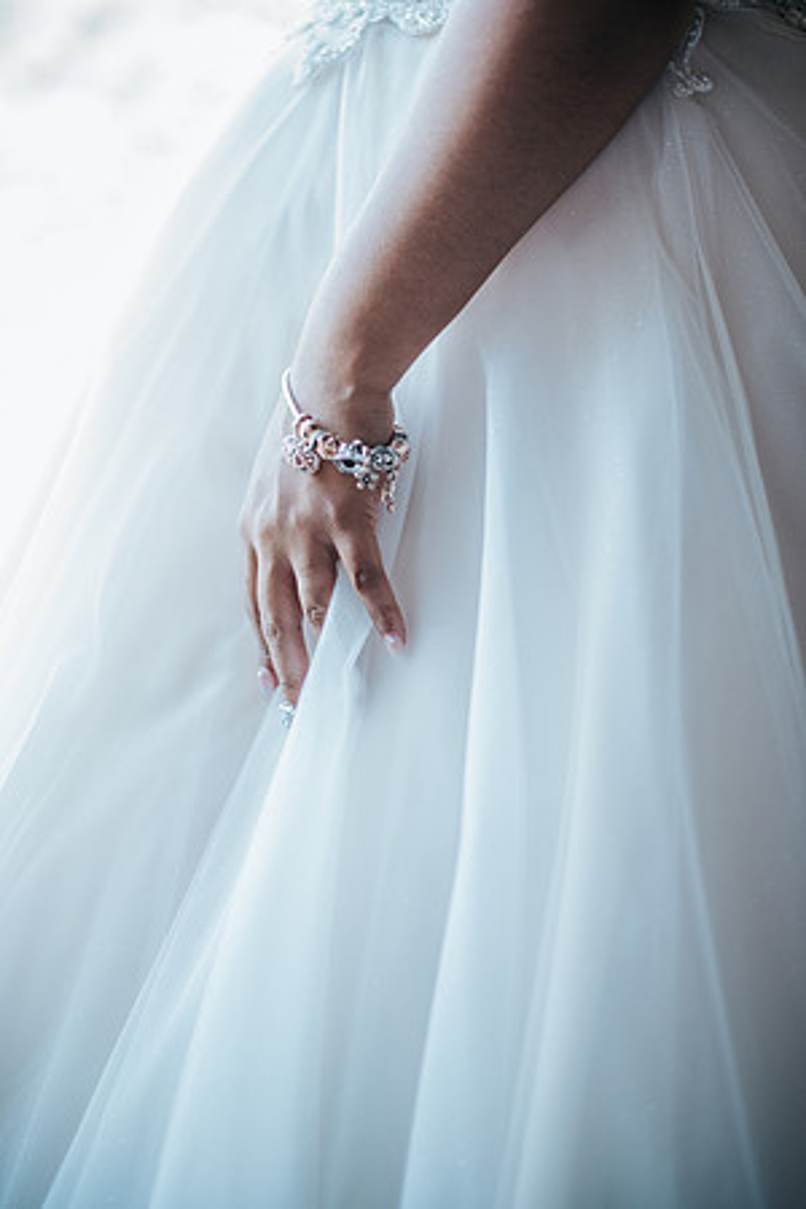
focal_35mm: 50
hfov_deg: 27.0
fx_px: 1679
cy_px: 604
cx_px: 403
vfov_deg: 39.6
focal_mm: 50
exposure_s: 1/320
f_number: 1.8
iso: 640
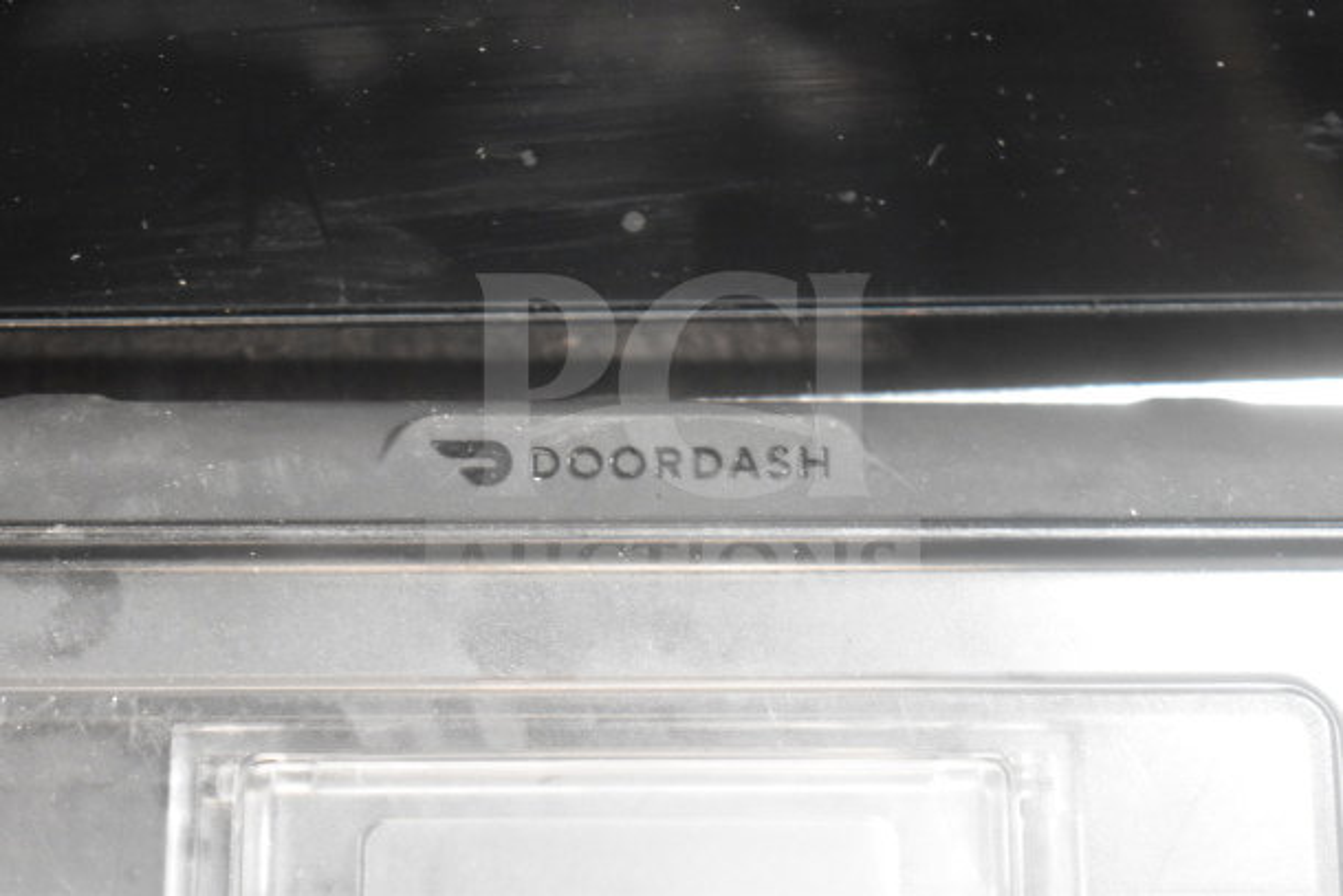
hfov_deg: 24.6
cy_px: 448
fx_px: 3078
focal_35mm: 82
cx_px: 672
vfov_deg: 16.6
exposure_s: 1/100
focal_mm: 55
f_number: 5.6
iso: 4500
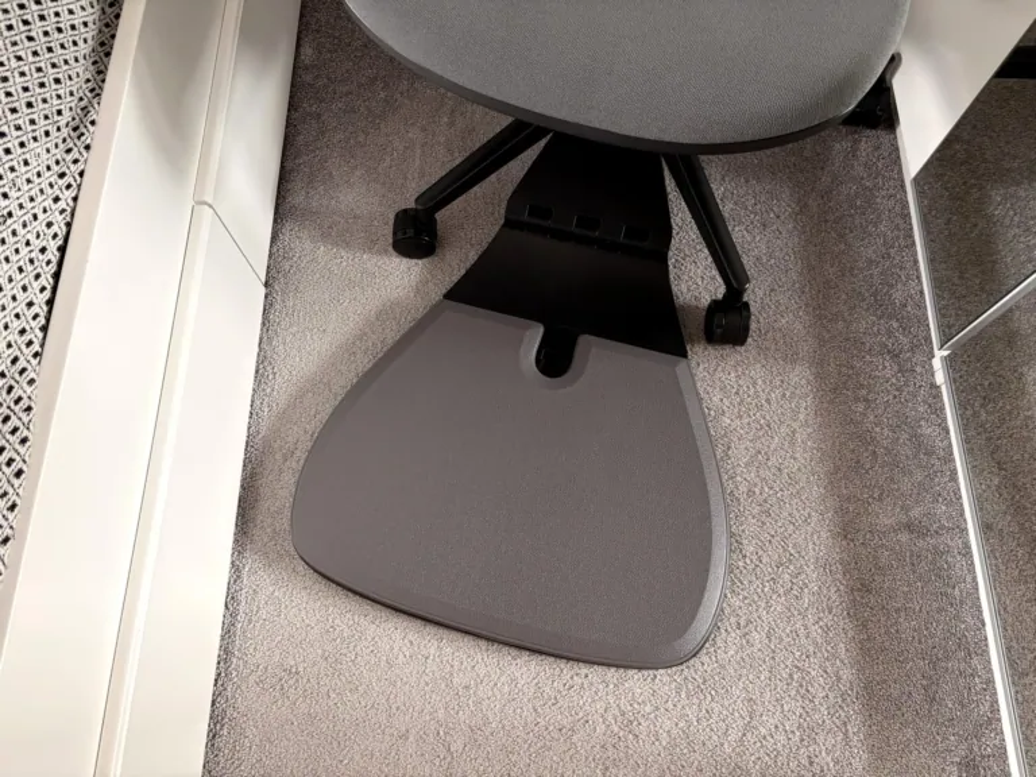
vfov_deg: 53.1
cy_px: 388
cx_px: 518
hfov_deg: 67.3
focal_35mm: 26
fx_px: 778
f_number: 1.6
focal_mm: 5.96
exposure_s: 1/60
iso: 125
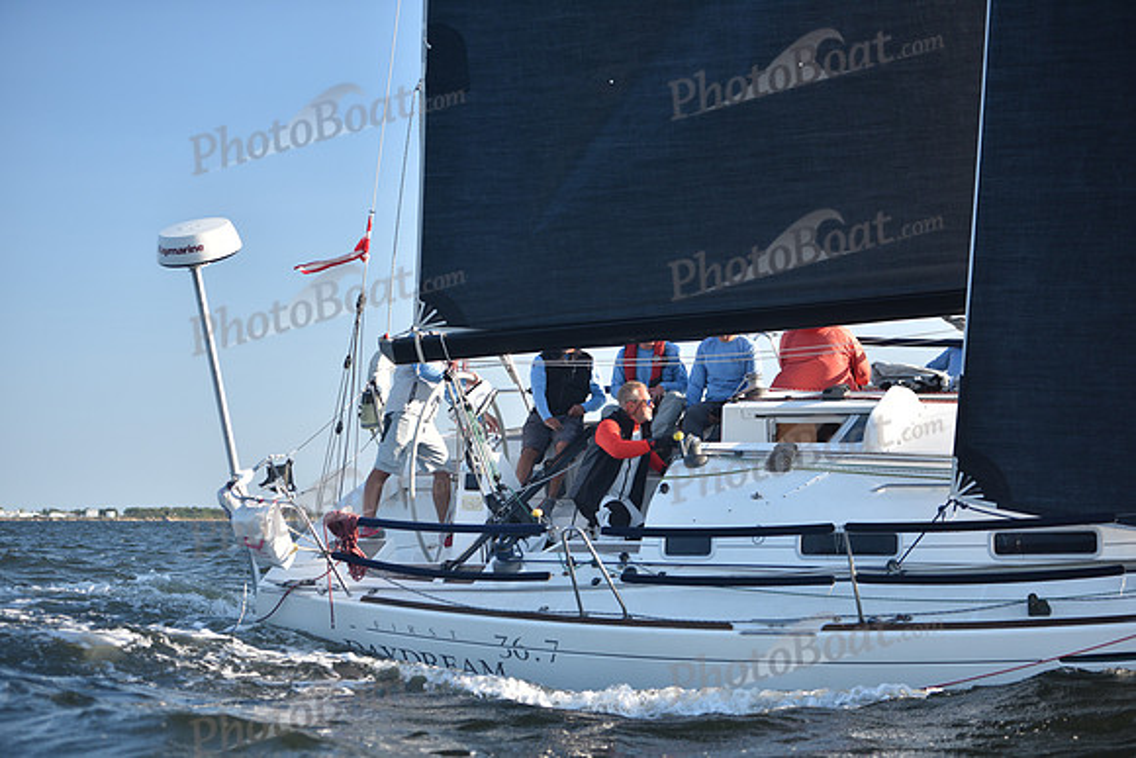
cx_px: 568
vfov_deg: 19.5
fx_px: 2209
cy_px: 379
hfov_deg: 28.8
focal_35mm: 70
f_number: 3.2
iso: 250
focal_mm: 70
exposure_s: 1/640
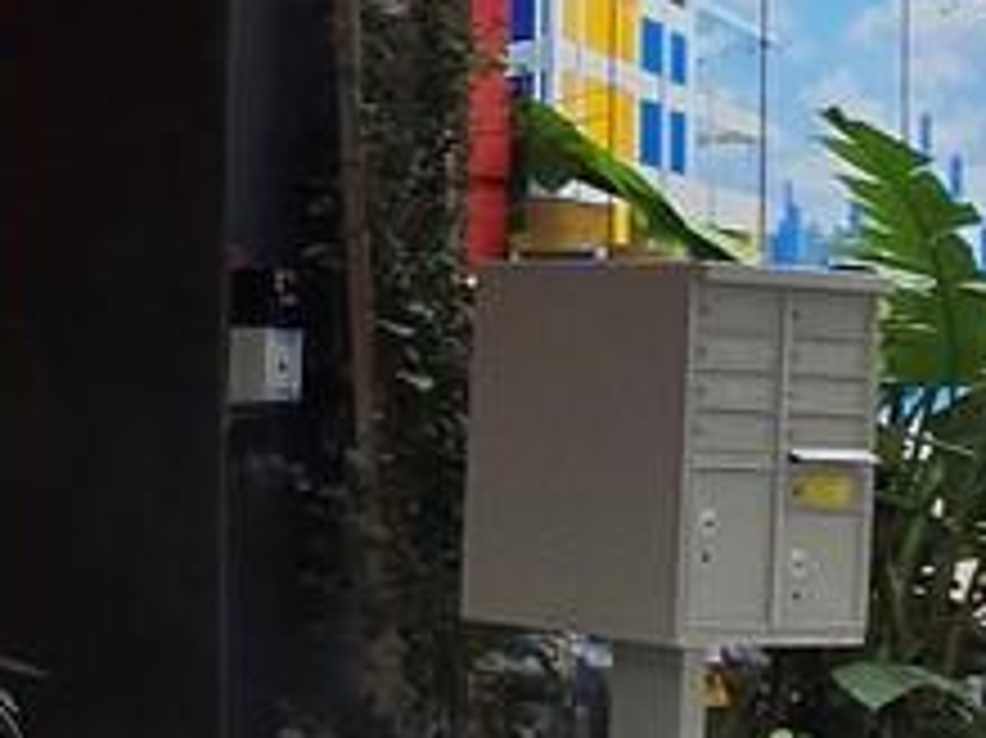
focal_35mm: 95
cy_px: 94
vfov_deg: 15.4
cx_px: -1981
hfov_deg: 11.4
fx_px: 2704
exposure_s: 1/290
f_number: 2.2
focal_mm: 2.2
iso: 50
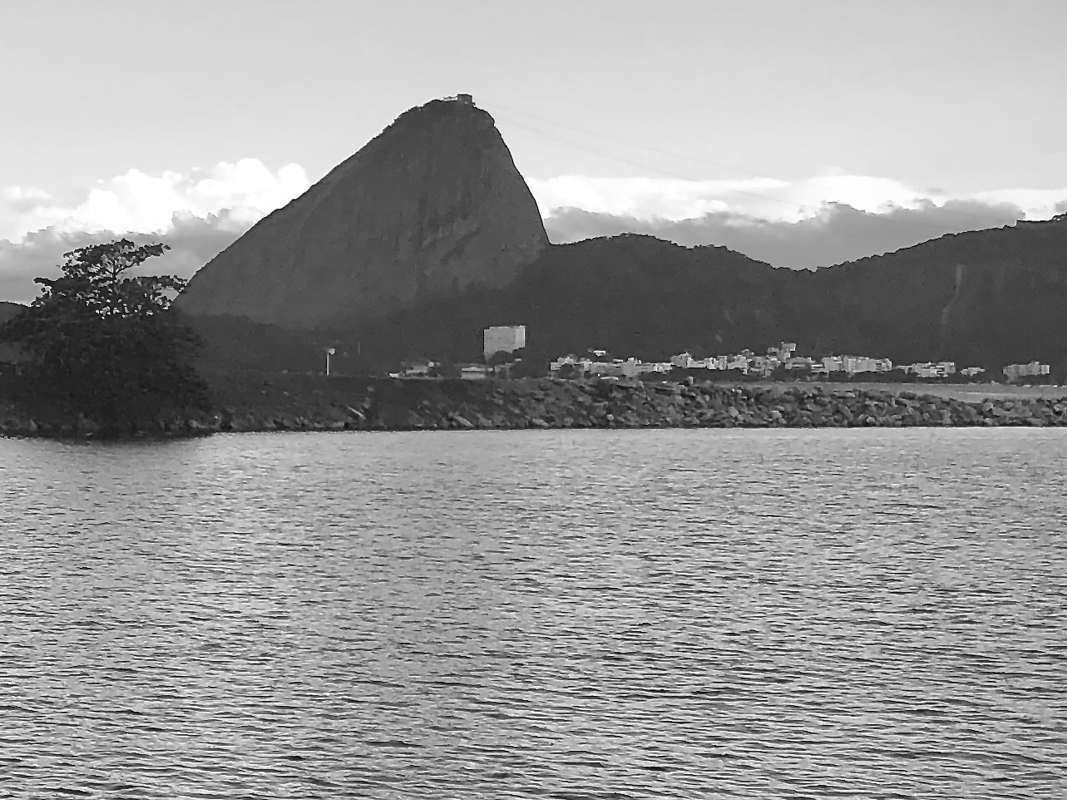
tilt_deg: -2.1
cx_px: -151
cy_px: 471
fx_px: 2712
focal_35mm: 88
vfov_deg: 16.8
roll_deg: -0.8
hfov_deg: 21.0
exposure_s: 1/706
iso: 20
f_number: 1.8
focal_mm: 3.99
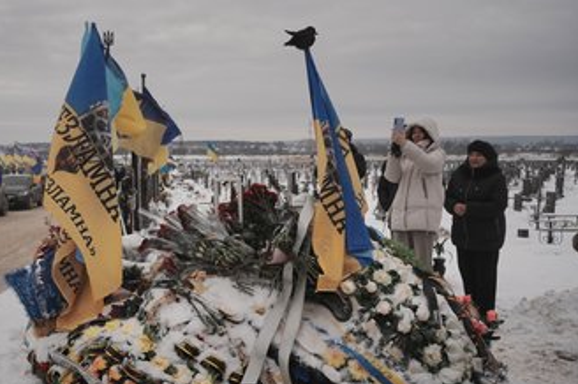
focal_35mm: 39
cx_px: 231
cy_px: 220
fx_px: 626
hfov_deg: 49.3
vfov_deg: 34.1
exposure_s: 1/2500
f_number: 4.5
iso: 200
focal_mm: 32
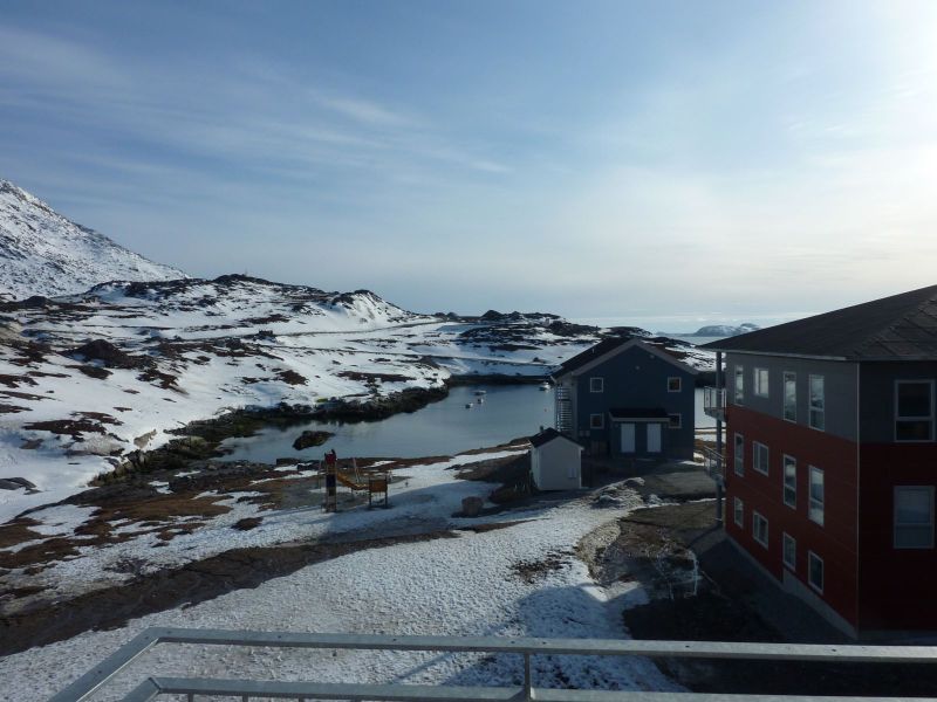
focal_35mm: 25
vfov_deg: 54.9
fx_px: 677
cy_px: 351
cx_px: 468
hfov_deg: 69.4
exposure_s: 1/800
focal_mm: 4.1
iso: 80
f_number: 5.6
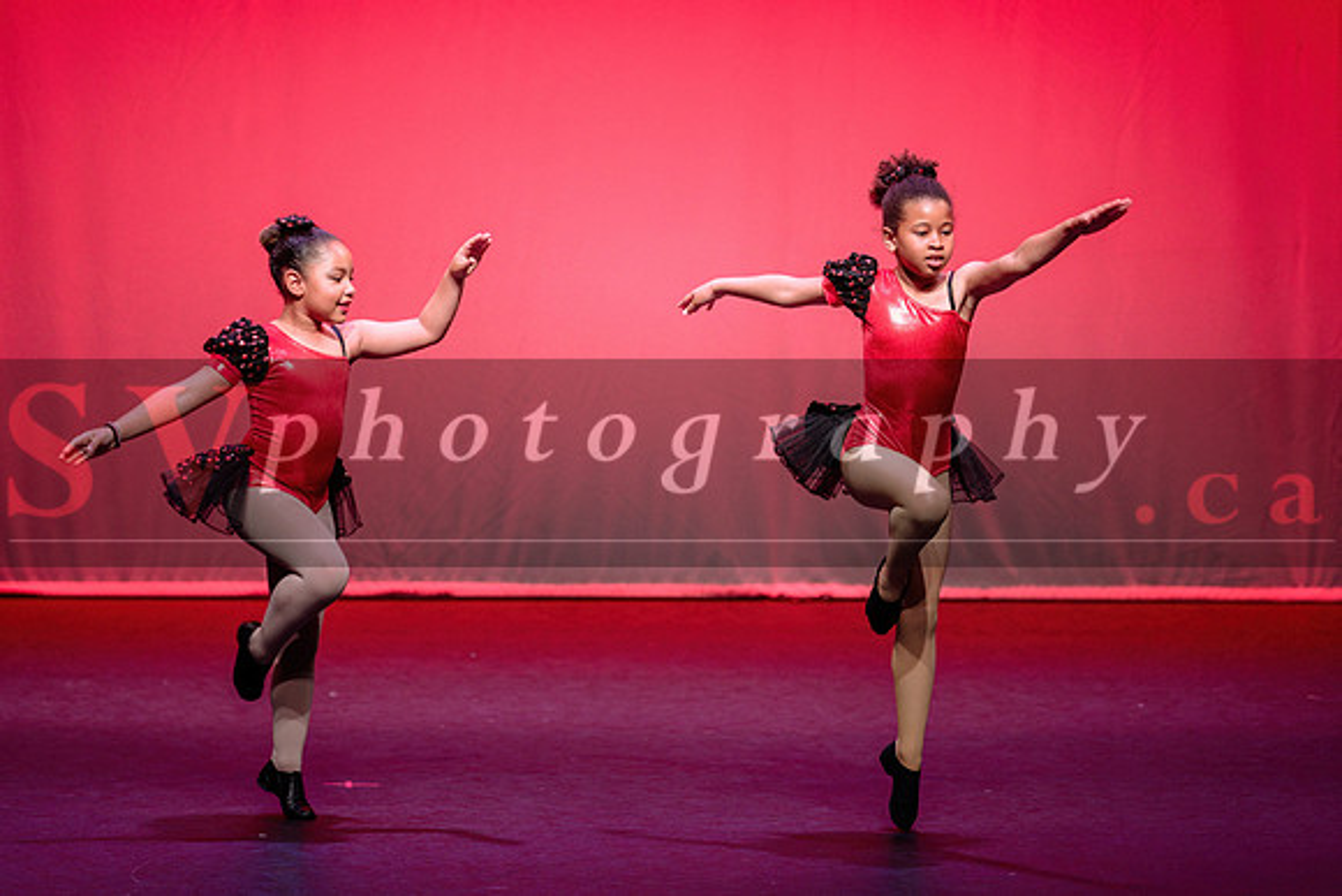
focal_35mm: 206
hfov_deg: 10.0
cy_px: 371
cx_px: 674
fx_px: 7678
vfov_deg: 6.7
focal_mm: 160
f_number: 2.8
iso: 1250
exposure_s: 1/400
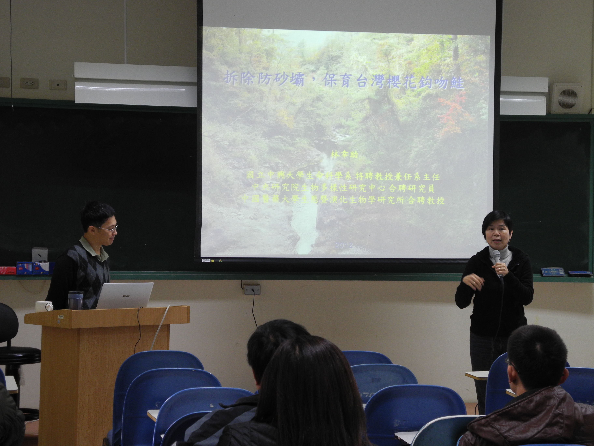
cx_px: 297
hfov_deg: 23.0
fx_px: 1459
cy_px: 223
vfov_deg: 17.4
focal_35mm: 85
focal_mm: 18.1
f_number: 4
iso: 260
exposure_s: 1/30
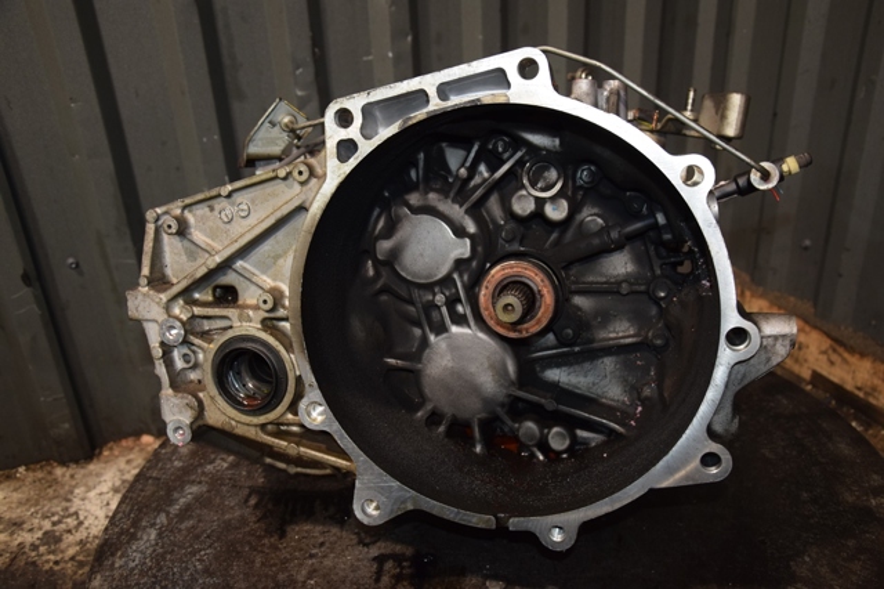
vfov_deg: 39.9
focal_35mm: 33
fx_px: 810
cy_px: 294
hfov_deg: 57.2
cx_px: 442
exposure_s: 1/60
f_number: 5
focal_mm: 22
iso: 800
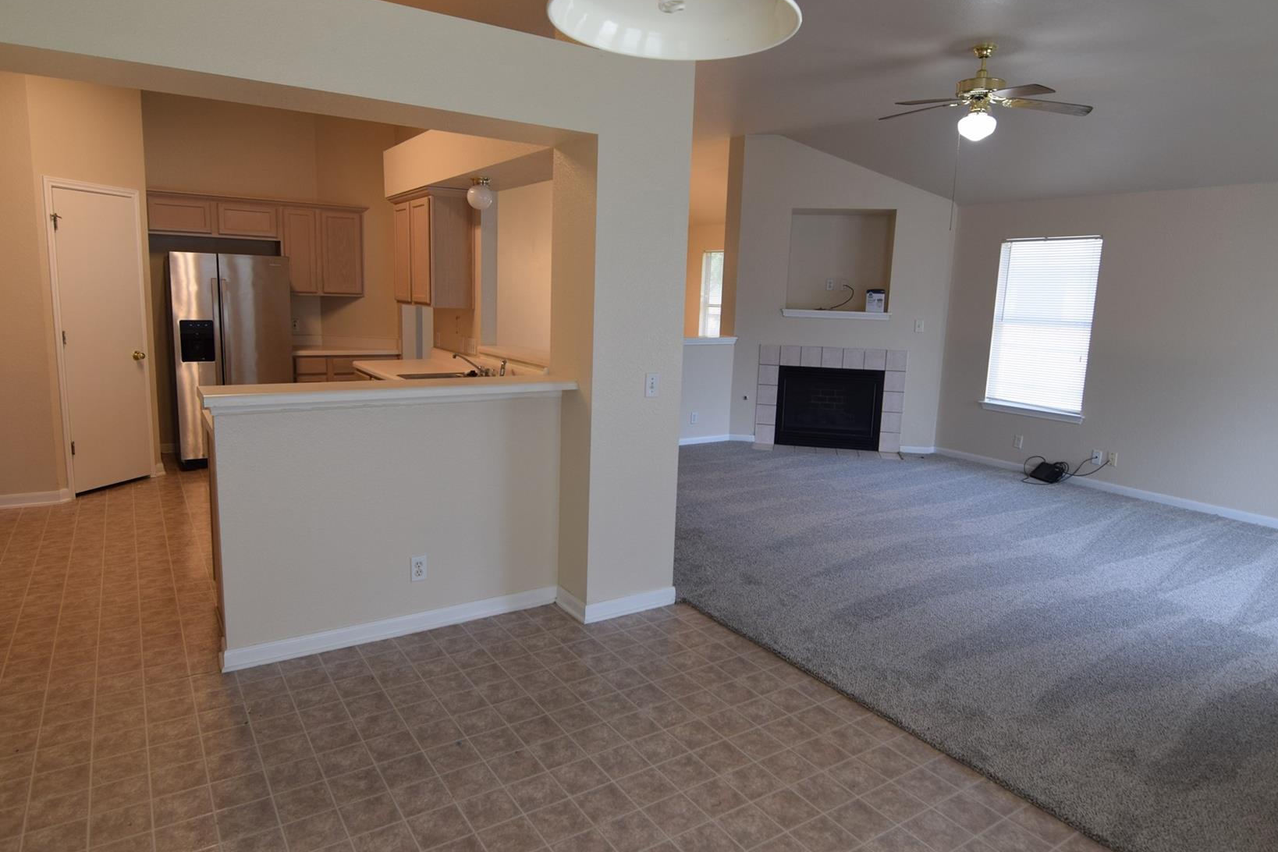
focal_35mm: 21
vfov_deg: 60.4
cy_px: 411
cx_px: 649
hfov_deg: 82.2
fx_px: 732
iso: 400
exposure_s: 1/60
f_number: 4
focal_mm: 11
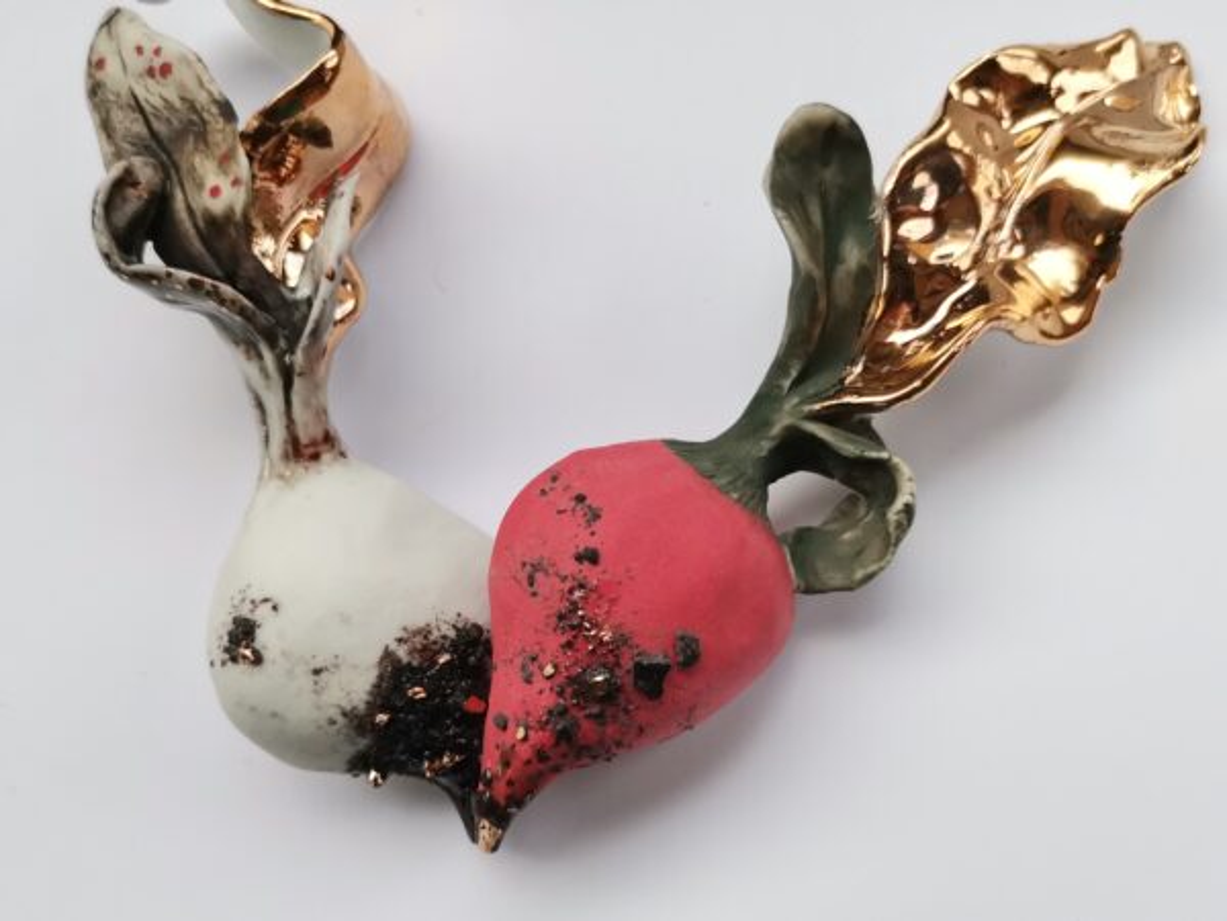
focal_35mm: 34
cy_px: 460
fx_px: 1205
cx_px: 614
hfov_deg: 54.0
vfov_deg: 41.8
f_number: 1.8
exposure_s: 1/100
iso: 200
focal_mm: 4.75
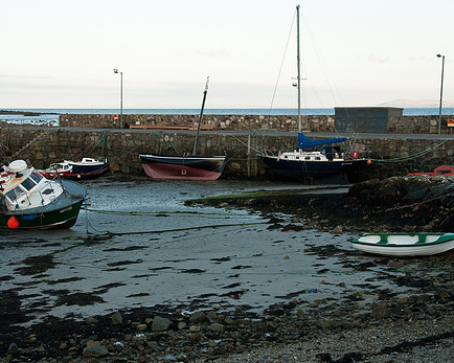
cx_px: 182
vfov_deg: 27.8
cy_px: 191
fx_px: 734
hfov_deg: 34.3
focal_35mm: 55
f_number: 8
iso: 400
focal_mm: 29
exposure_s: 1/250
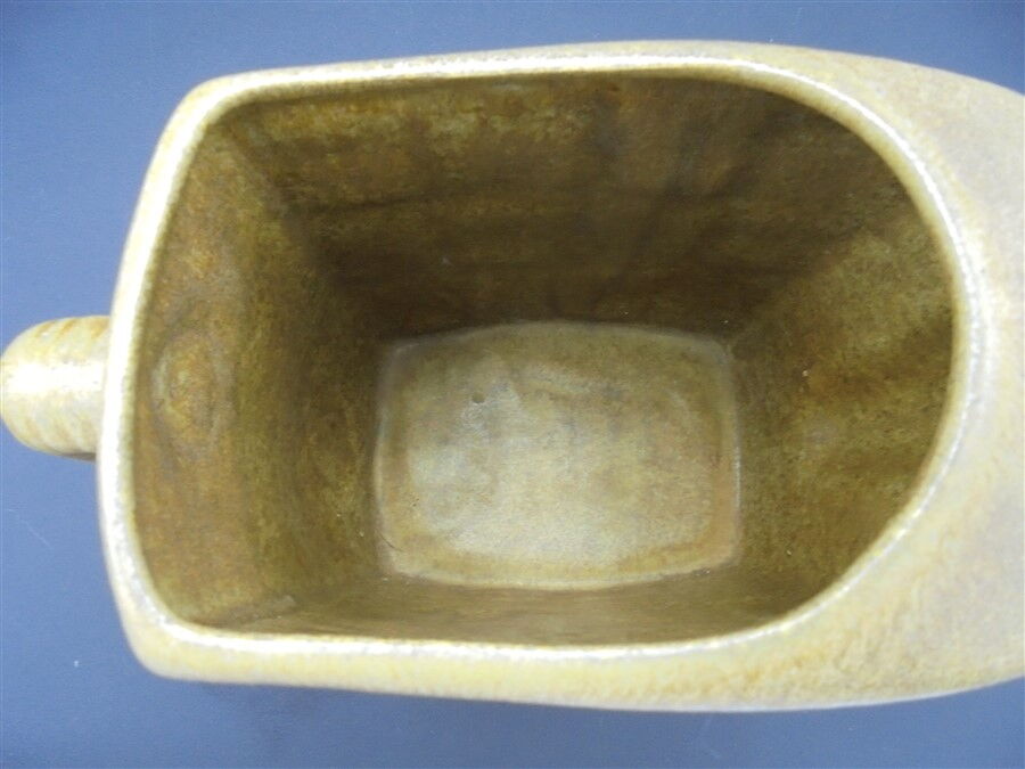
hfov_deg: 67.3
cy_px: 384
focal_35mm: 26
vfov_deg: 53.1
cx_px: 512
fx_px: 770
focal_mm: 4.6
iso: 400
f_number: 3.5
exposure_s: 1/25
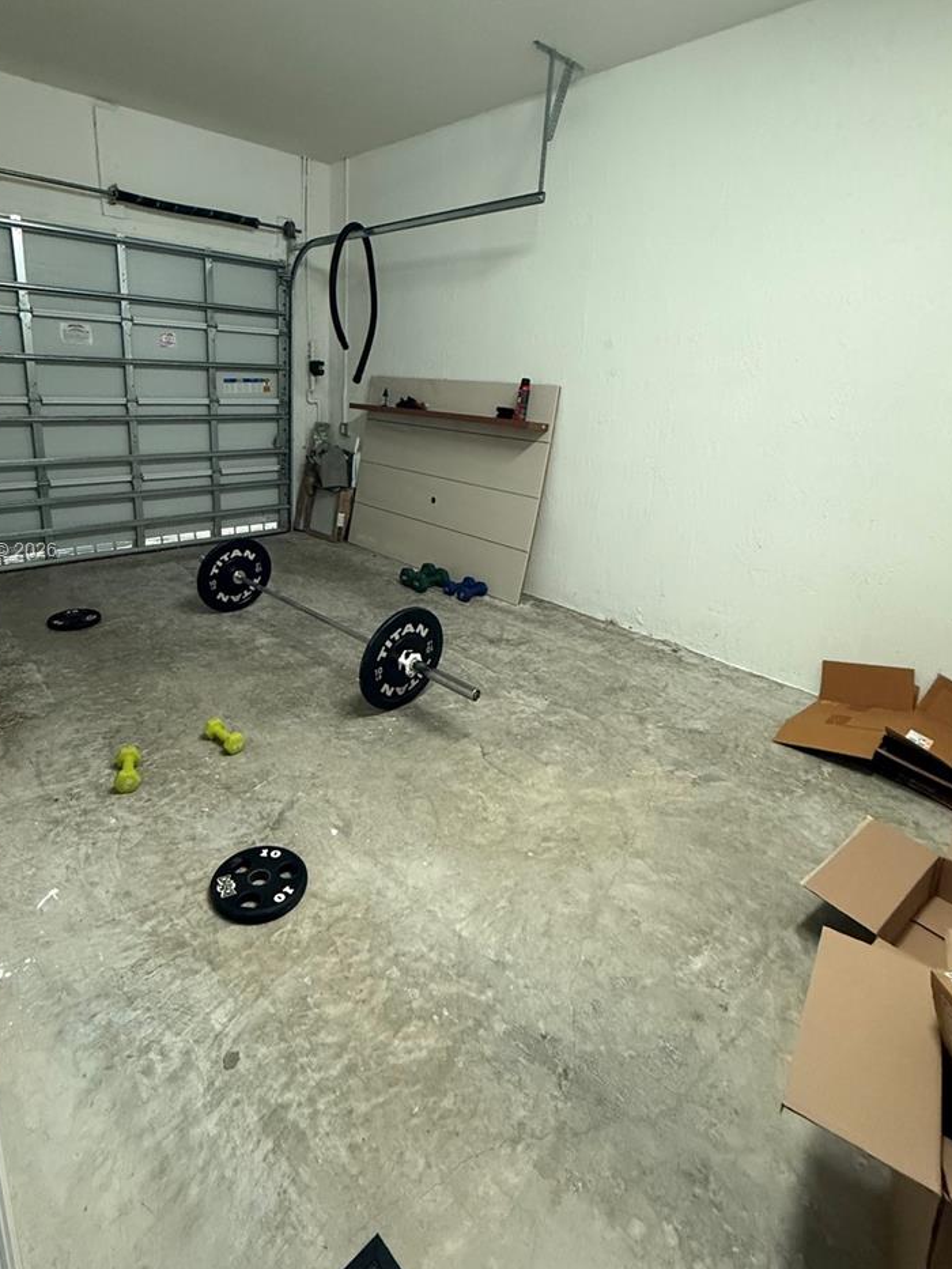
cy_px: 552
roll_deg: -2.5
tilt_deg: -16.2
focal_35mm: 18
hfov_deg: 71.3
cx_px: 418
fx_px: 660
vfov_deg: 87.3
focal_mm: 2.22
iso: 640
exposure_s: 1/60
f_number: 2.2
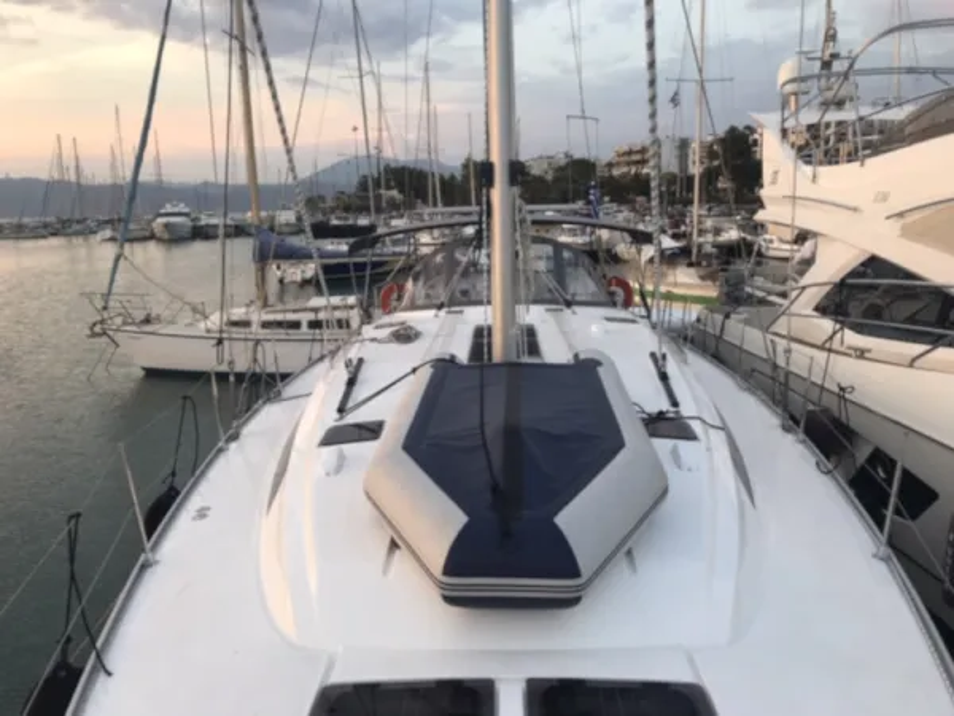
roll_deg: +1.3
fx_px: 772
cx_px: 477
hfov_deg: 63.4
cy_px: 358
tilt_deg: -11.3
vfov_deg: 49.7
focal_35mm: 28
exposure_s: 1/100
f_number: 1.8
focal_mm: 3.99
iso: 25
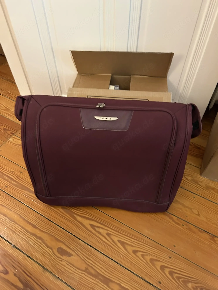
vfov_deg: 67.3
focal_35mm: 26
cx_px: 109
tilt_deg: -48.1
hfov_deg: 53.0
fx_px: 218
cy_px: 145
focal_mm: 5.7
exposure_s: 1/33
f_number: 1.5
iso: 500
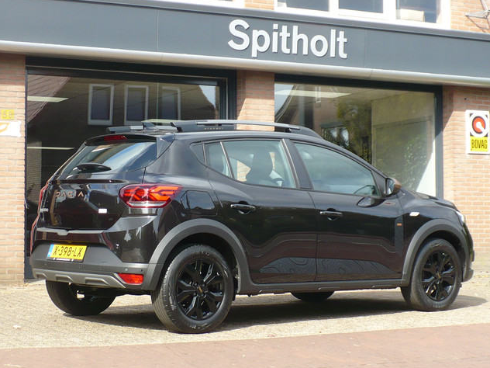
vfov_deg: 18.2
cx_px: 247
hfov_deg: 24.1
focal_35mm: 81
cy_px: 184
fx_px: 1147
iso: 100
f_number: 3.1
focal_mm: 8.9
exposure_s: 1/320
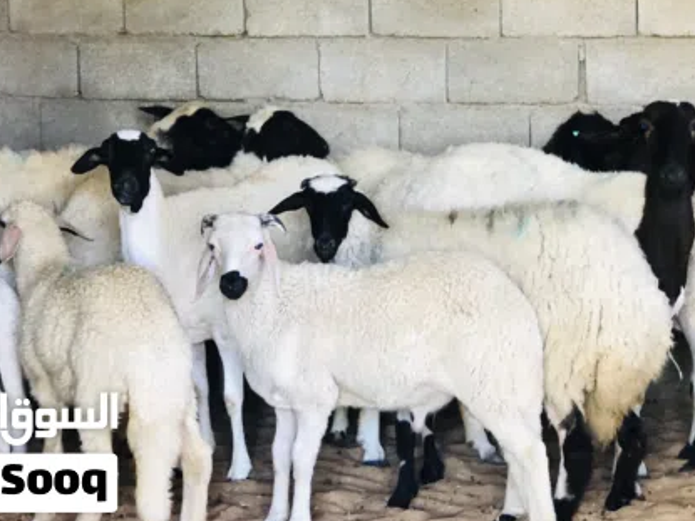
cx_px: 370
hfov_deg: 22.3
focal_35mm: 88
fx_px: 1766
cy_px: 151
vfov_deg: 16.7
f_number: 2.8
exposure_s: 1/30
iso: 200
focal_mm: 6.6
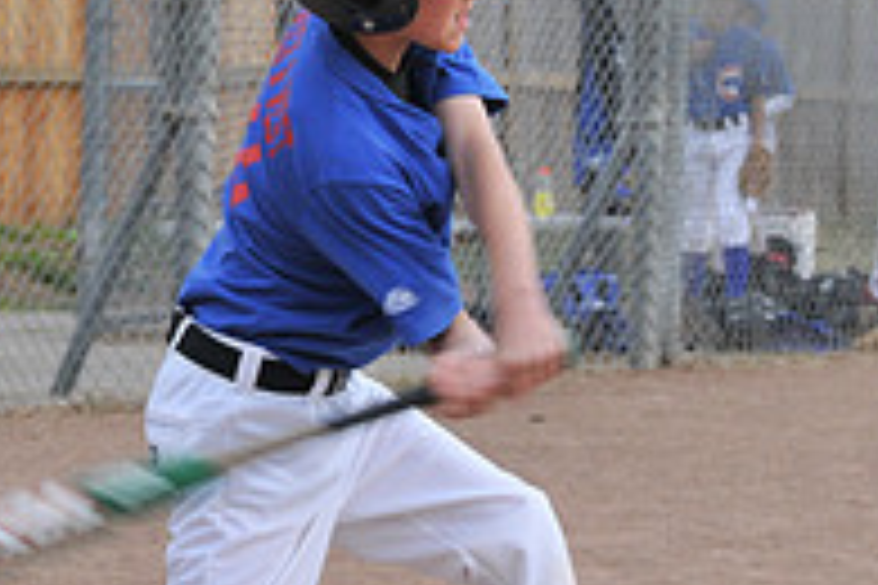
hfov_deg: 8.4
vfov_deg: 5.6
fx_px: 5987
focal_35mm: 245
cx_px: 230
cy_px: 155
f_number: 5.6
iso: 200
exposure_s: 1/250
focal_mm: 55
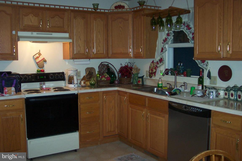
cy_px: 80
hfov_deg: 50.7
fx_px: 255
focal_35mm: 38
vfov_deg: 35.1
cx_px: 121
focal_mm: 8
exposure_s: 1/30
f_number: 2.8
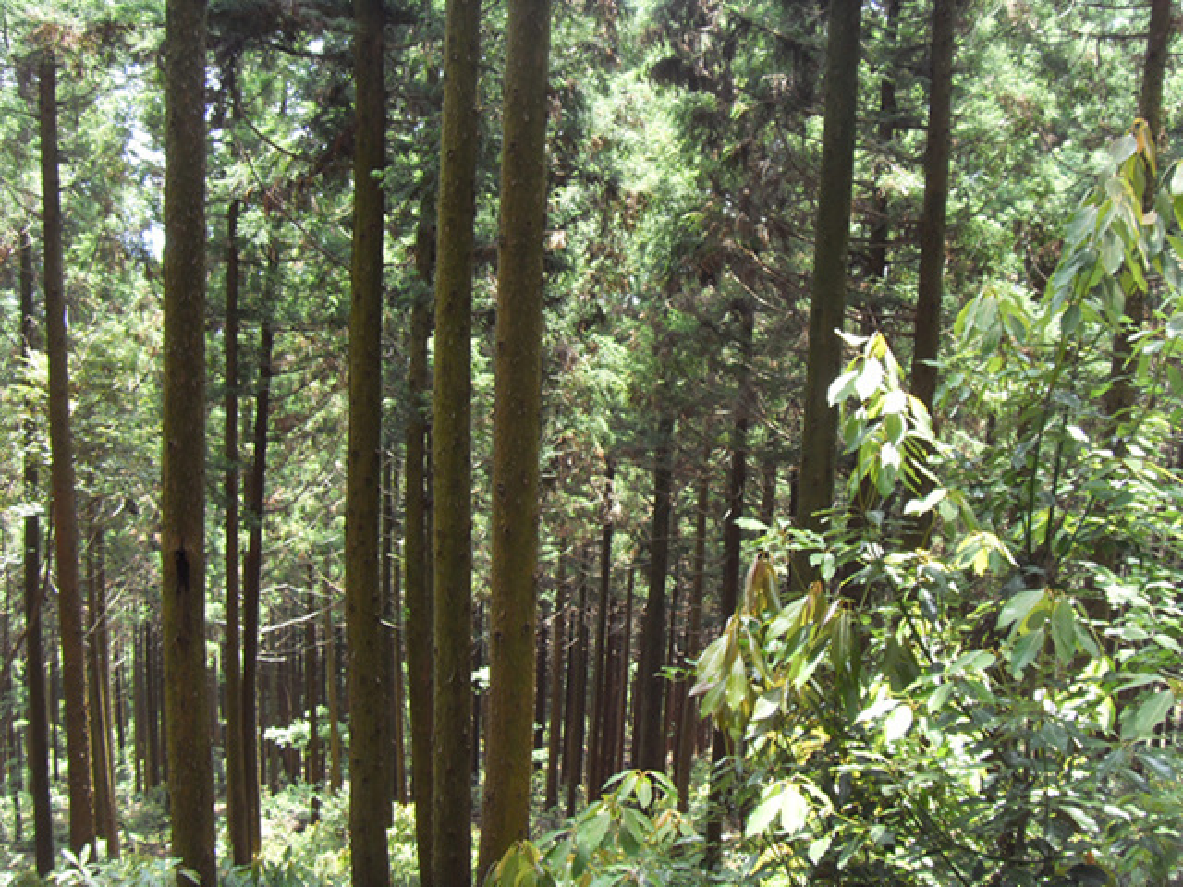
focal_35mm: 39
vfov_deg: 36.8
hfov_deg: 47.9
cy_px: 444
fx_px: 1333
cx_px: 592
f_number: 3.5
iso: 100
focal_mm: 6.6
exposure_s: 1/45
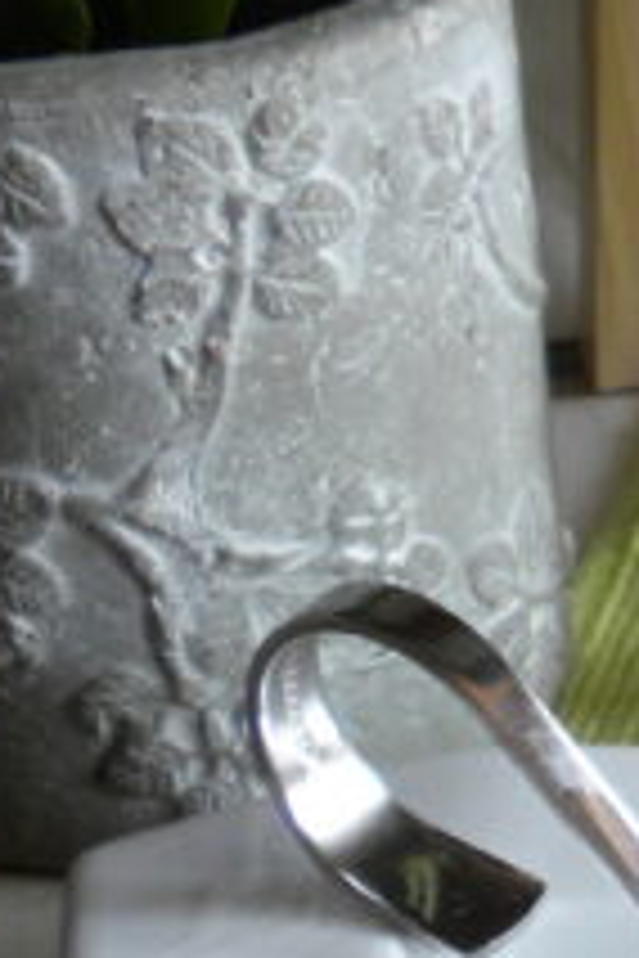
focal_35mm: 139
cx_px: 1449
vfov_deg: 14.4
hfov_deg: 9.0
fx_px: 3701
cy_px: 1034
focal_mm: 6.6
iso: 118
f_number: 3.5
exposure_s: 1/54.4
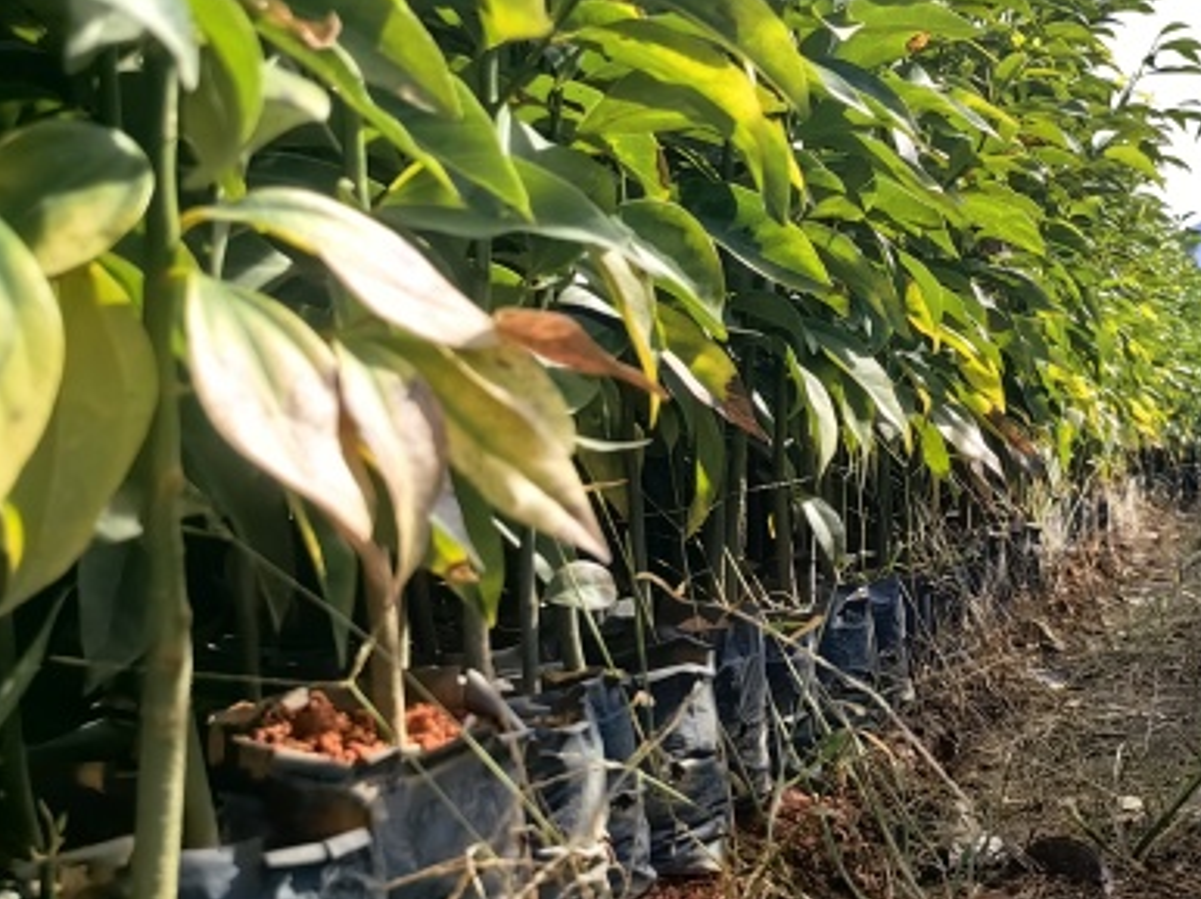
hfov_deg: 32.3
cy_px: 491
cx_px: 1129
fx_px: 1942
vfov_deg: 26.1
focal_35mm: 56
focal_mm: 5.75
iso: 50
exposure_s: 1/1942
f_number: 2
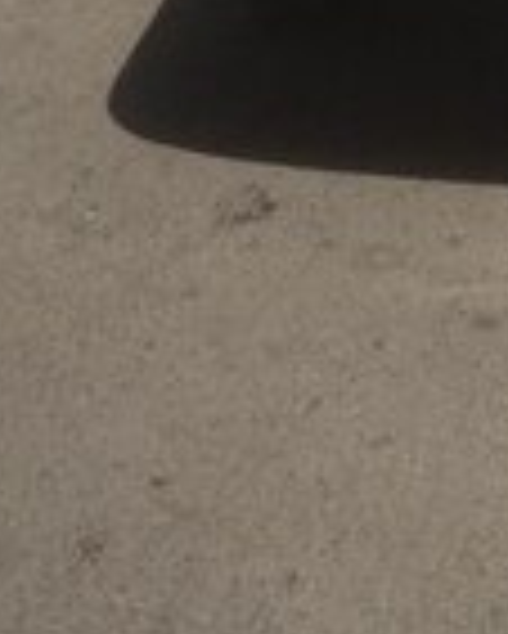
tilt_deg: -14.4
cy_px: -301
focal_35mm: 113
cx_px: 764
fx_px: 2121
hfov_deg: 12.9
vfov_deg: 15.7
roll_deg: -4.2
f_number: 2.4
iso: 50
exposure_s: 1/1808
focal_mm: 4.12
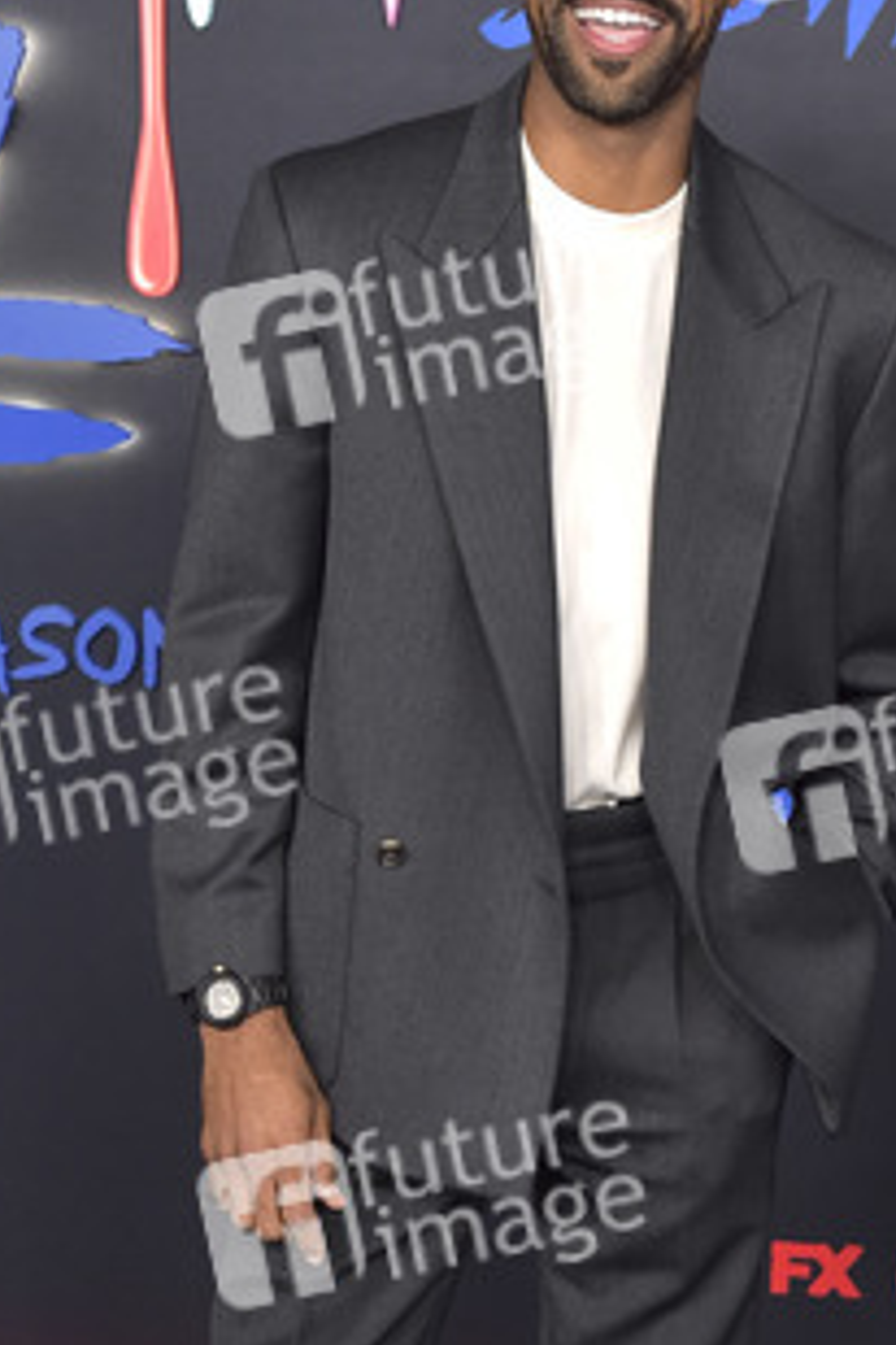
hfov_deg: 18.2
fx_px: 2800
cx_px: 550
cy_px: 553
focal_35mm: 75
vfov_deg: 26.9
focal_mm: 58
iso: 2000
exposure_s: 1/250
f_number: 6.3
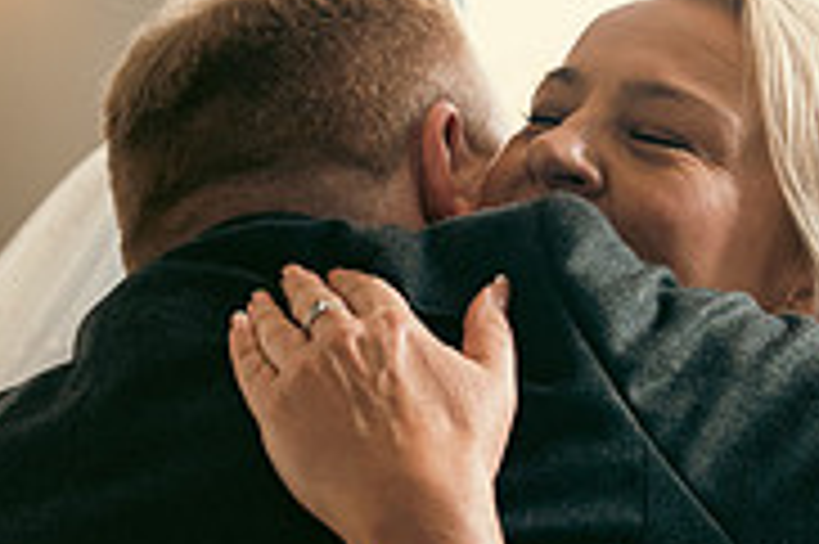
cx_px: 500
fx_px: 3046
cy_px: 510
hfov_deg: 15.3
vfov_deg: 10.2
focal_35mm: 134
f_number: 3.5
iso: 800
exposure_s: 1/160
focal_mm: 42
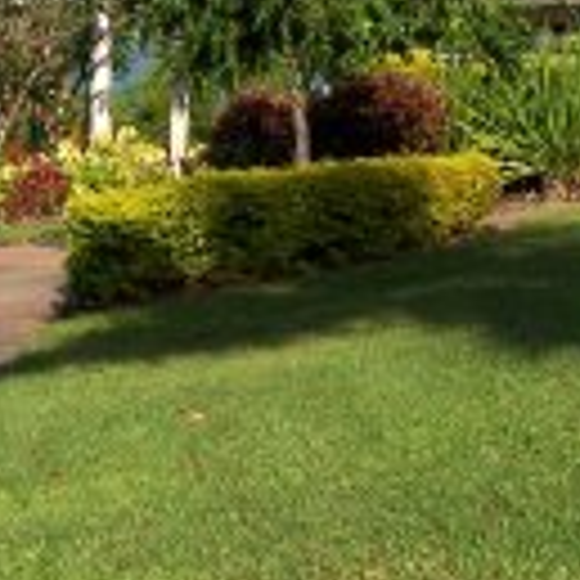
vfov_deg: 14.8
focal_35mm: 117
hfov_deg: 14.8
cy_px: 76
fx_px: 2218
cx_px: 72
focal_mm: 6.3
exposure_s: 1/750
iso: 80
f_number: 4
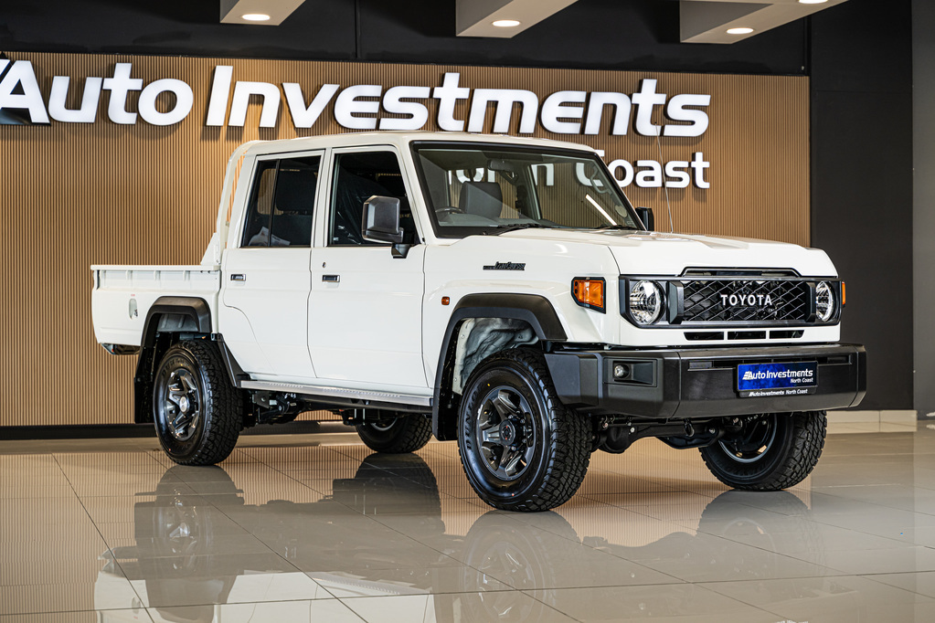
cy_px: 312
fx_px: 1766
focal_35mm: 68
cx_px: 468
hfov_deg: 29.7
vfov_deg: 20.0
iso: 320
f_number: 4
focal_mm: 68
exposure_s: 1/100
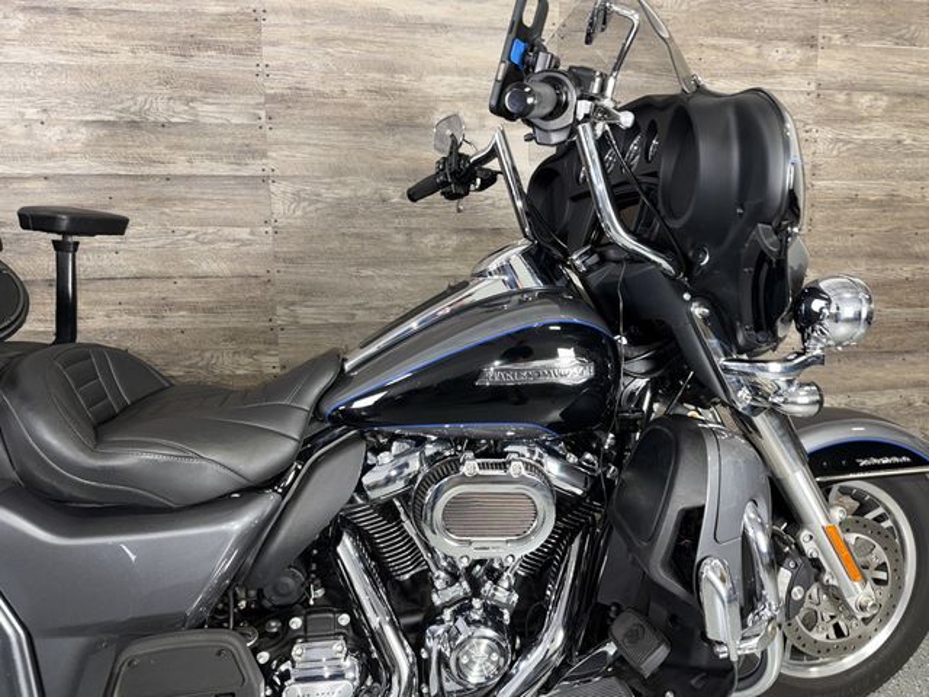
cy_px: 348
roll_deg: +1.4
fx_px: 644
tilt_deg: -9.4
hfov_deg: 71.6
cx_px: 464
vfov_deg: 56.8
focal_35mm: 24
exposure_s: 1/15
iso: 80
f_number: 1.78
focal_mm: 6.76
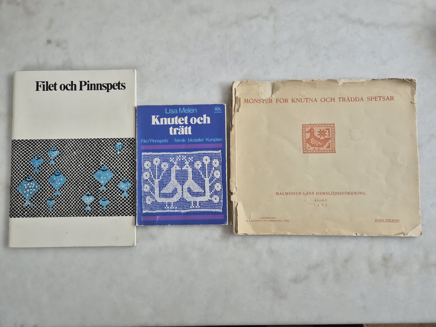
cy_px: 164
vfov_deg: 58.9
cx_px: 218
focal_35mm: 23
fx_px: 290
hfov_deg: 73.9
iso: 160
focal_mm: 5.4
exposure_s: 1/100
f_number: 1.8
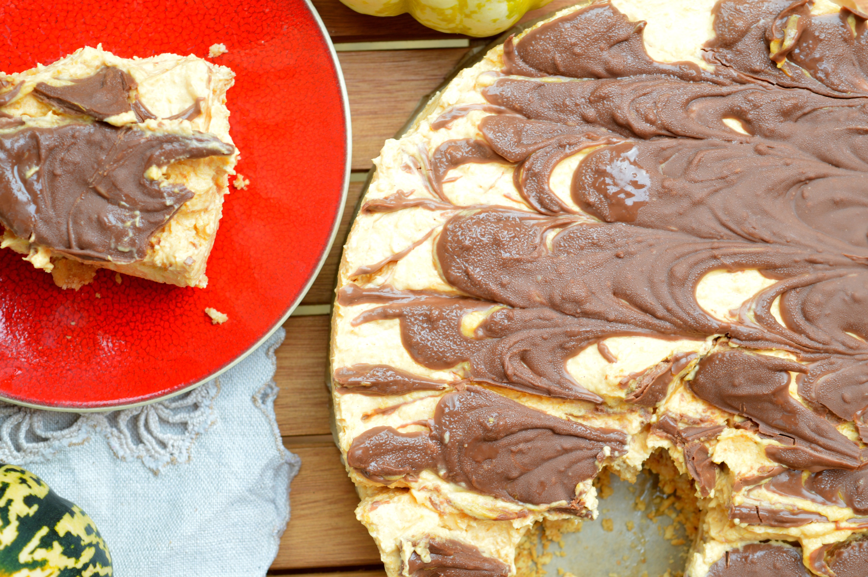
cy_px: 288
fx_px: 1879
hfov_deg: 26.0
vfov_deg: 17.5
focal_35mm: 78
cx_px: 434
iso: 100
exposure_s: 1/30
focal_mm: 52
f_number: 5.6
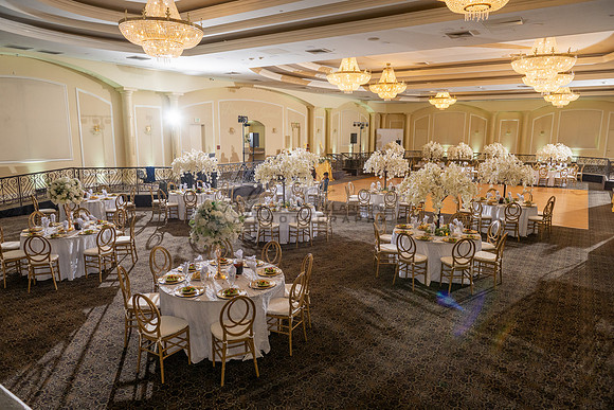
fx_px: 409
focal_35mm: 24
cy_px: 205
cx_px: 307
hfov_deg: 73.7
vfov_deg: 53.2
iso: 800
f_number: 4
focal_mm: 24
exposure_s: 1/200
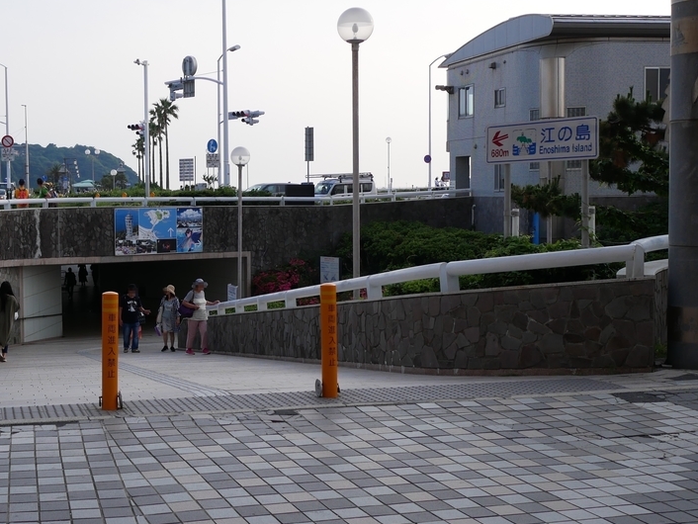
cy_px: 241
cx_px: 148
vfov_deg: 28.6
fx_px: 1029
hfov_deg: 36.3
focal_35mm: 51
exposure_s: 1/2500
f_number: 2.5
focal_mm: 15
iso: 200
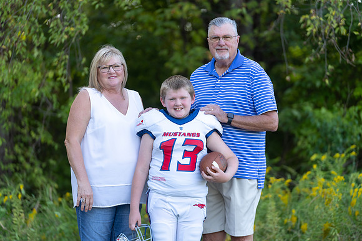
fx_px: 1318
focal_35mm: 131
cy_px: 120
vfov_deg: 10.5
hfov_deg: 15.6
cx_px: 181
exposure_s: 1/320
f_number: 2.8
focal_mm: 131
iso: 200
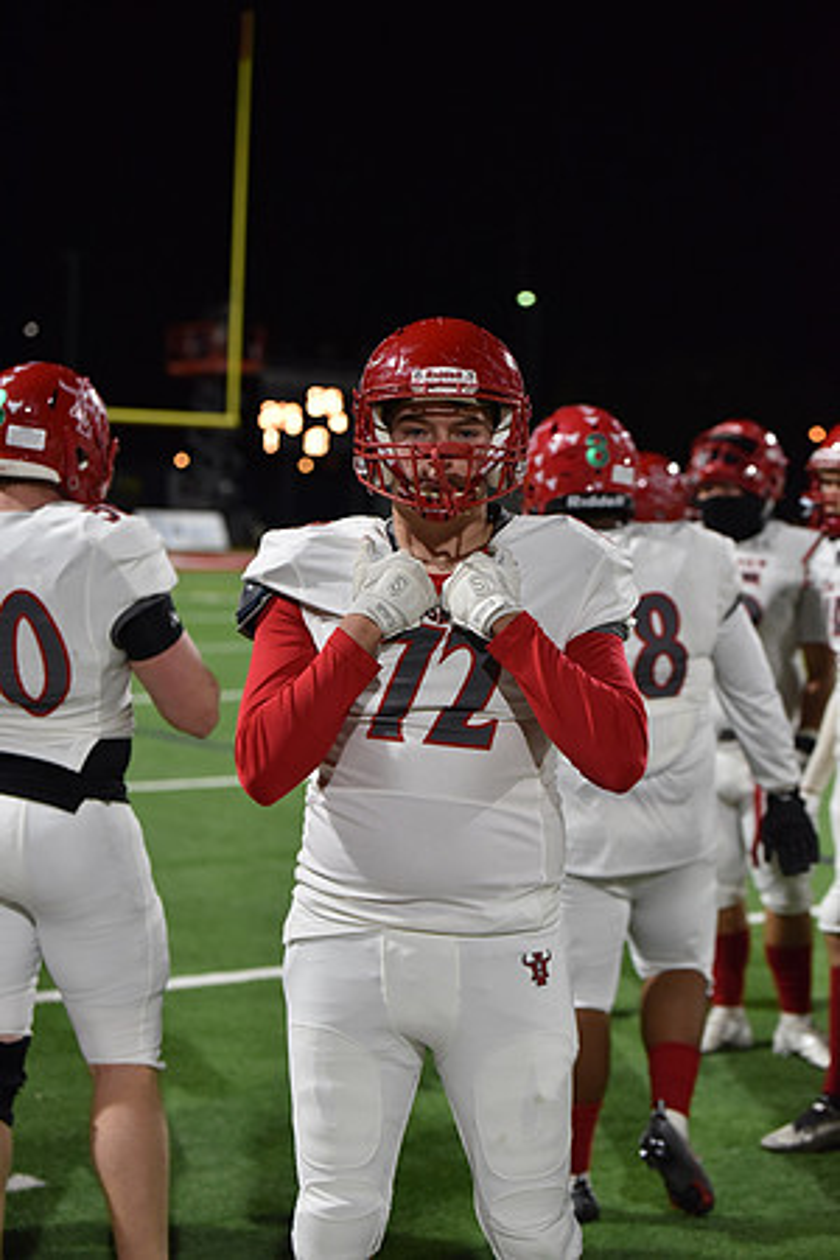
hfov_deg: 19.5
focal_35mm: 70
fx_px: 2450
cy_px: 630
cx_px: 420
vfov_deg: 28.8
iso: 2800
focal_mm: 70
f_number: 2.8
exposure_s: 1/640
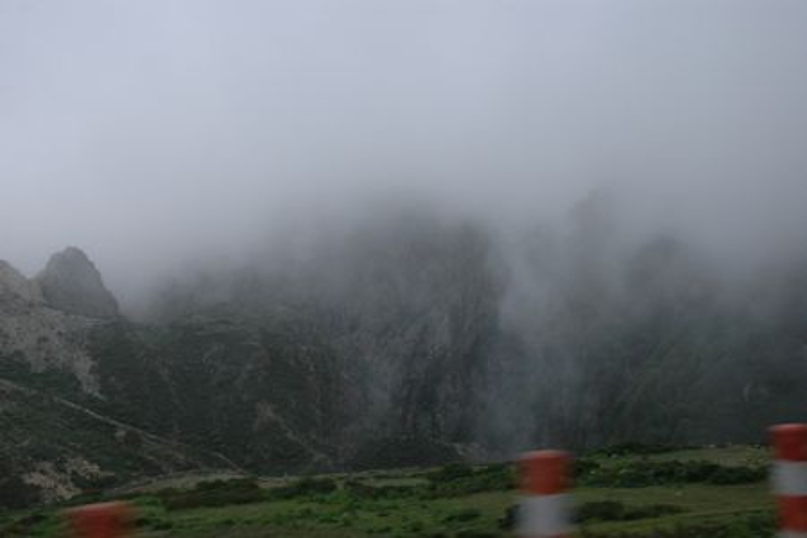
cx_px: 404
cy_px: 269
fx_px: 908
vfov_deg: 33.0
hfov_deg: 47.9
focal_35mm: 40
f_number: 5
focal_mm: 27
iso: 400
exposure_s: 1/100
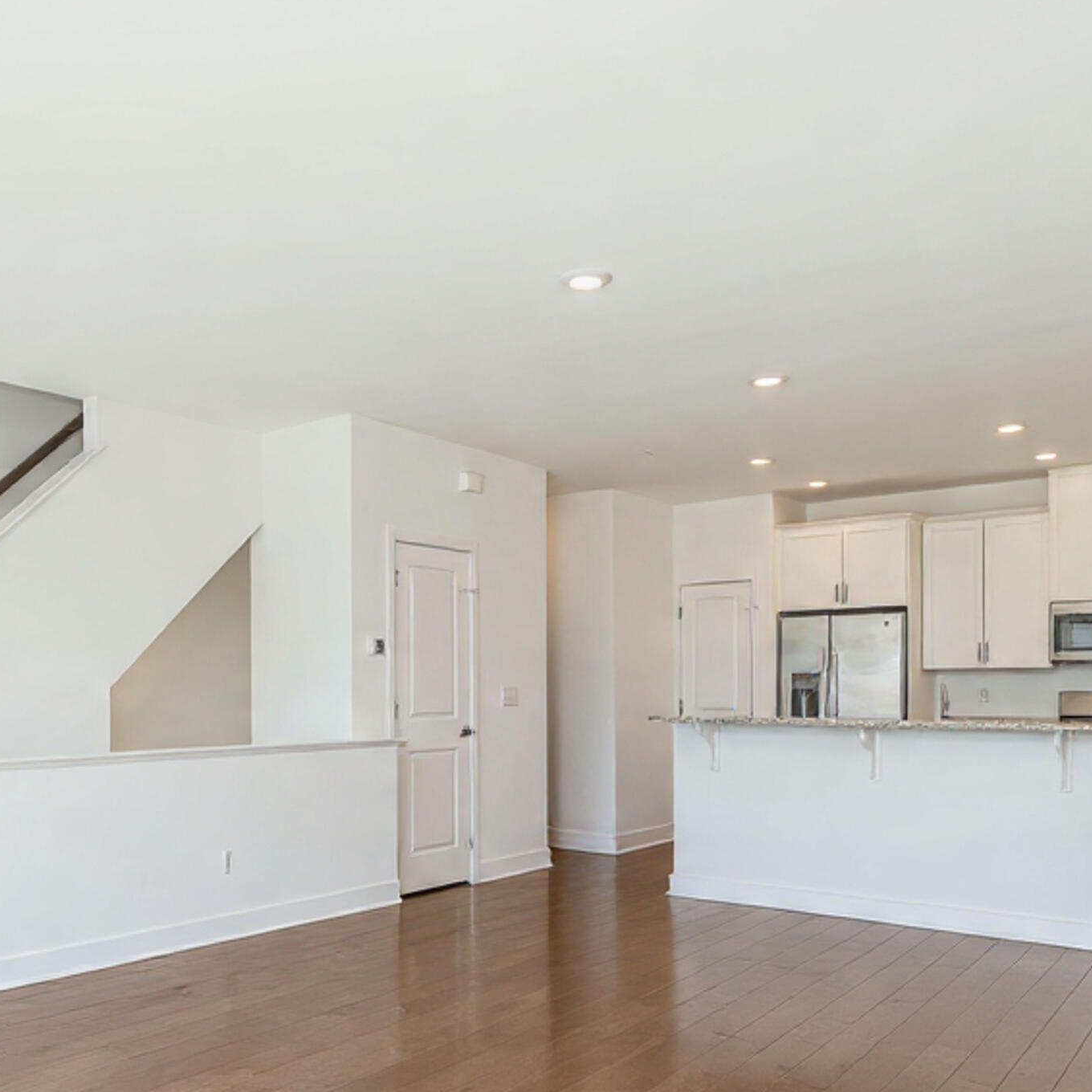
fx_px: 1071
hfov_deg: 53.6
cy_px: 708
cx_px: 429
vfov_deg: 53.2
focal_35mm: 30
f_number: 5.6
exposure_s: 1/60
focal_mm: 16
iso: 50
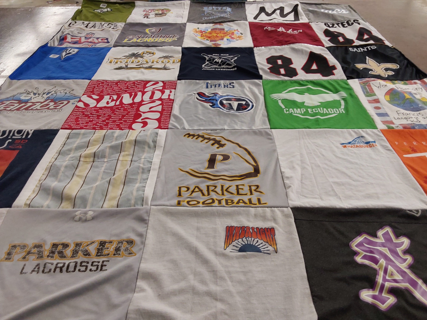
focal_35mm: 28
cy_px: 160
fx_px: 345
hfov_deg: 63.4
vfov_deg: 49.7
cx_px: 214
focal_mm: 2.91
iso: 80
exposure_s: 1/60
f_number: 1.9
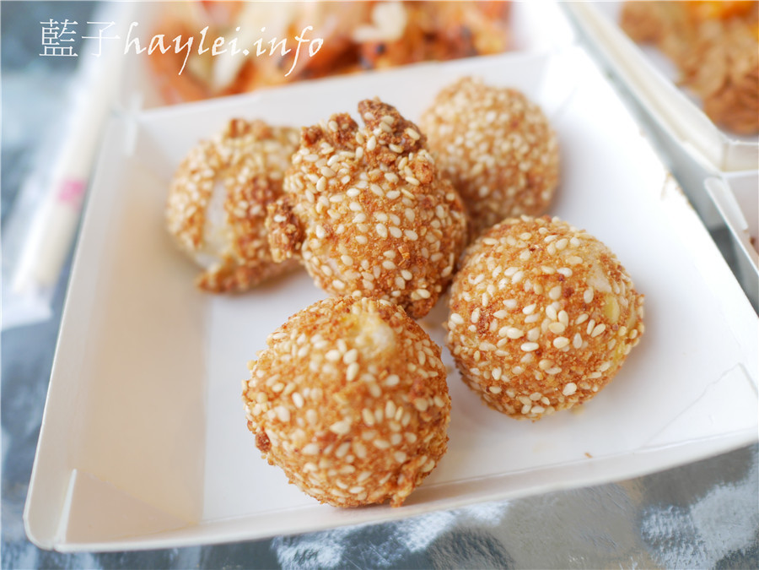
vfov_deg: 46.8
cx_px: 380
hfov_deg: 60.0
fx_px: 658
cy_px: 285
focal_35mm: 30
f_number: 2.2
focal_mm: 15
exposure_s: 1/200
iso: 200
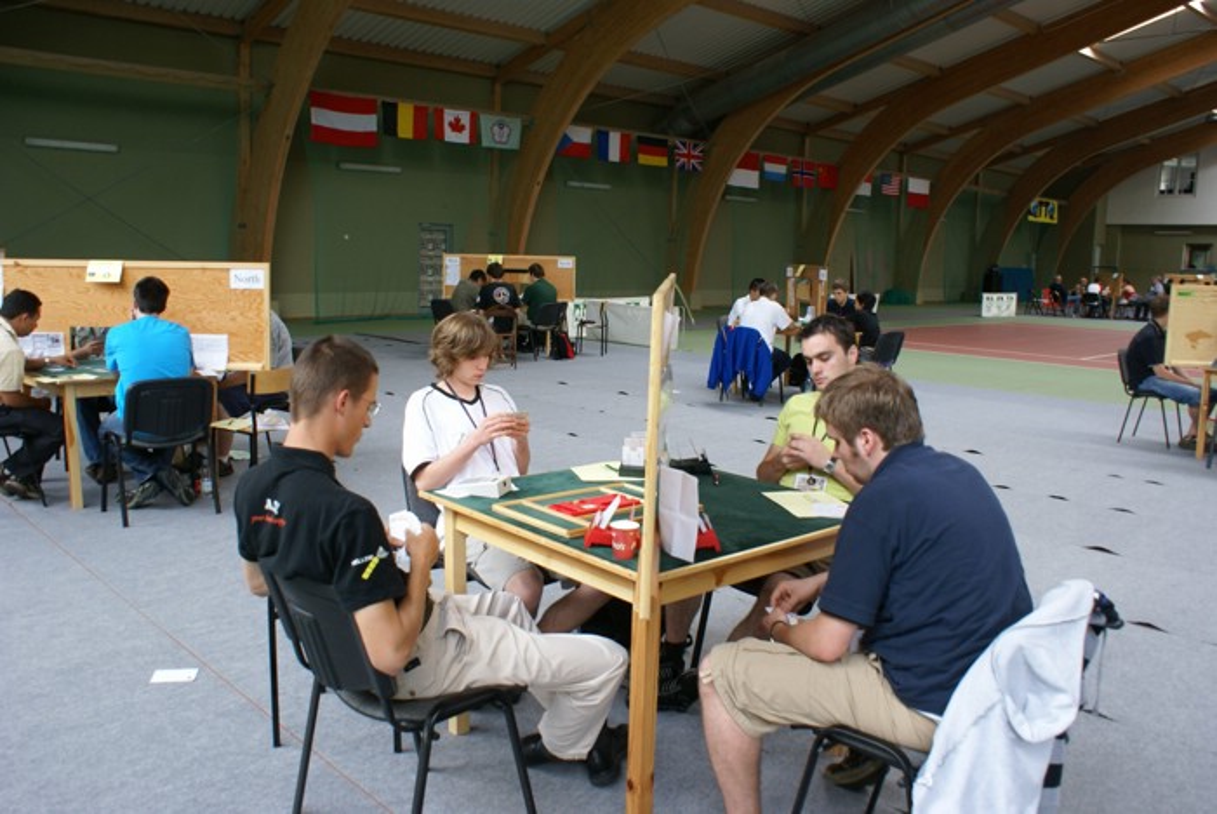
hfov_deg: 61.9
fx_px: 1015
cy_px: 407
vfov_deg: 43.7
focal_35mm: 30
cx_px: 608
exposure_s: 1/25
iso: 200
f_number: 5.6
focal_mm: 20
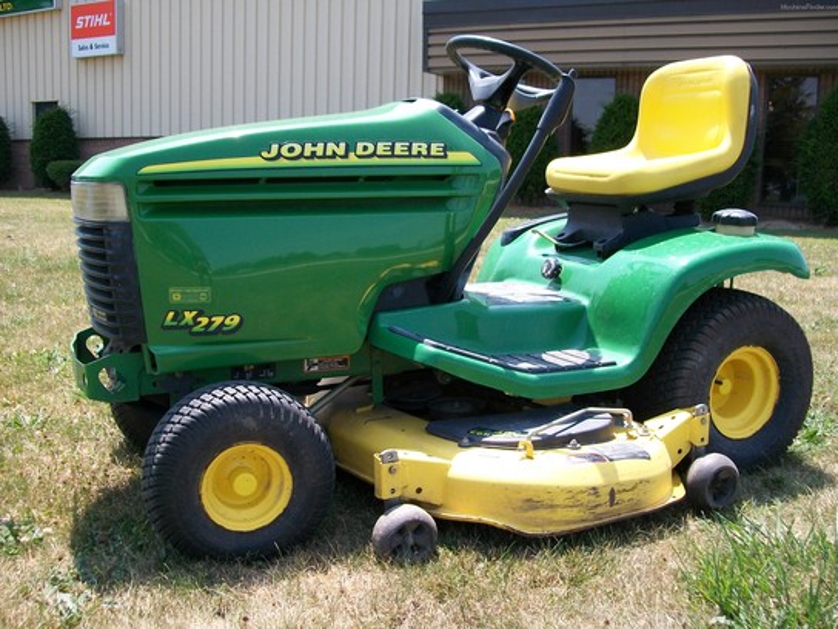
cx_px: 419
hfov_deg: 51.4
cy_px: 314
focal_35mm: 36
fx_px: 872
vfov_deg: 39.7
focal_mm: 6
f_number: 2.7
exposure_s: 1/400
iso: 80
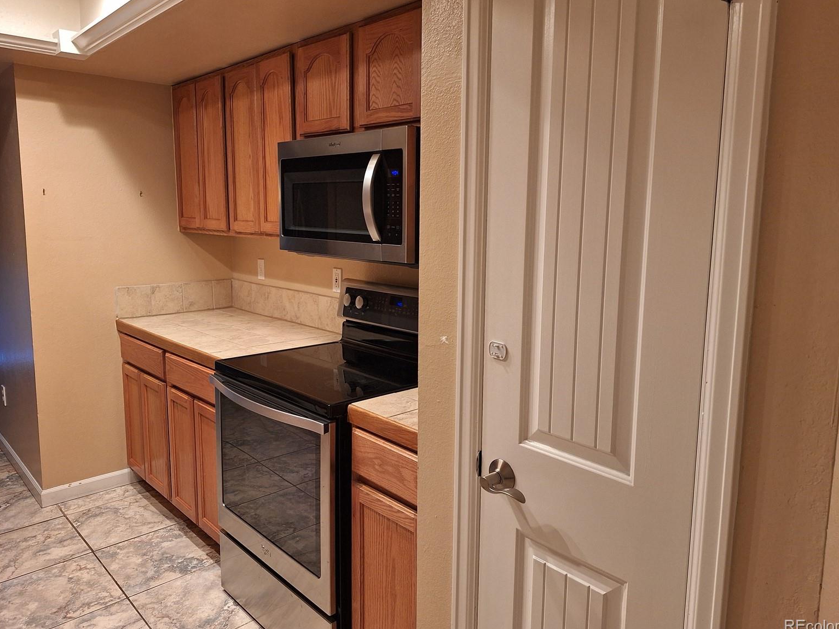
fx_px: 582
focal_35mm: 24
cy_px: 309
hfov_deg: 71.6
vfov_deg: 56.8
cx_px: 435
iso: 250
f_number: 1.8
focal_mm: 5.54
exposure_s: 1/40
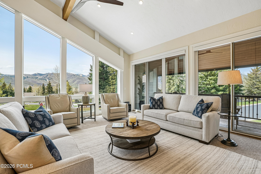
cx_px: 130
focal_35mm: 16
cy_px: 87
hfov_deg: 96.7
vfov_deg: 73.7
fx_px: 116
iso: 400
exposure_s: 1/100
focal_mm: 16
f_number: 8
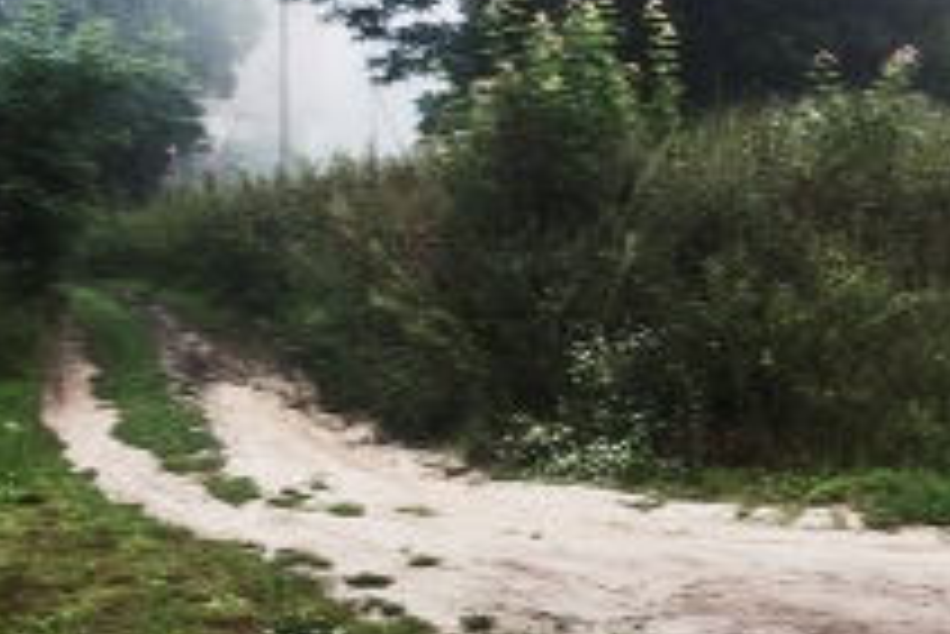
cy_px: 31
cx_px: 484
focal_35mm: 82
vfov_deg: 16.4
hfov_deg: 24.7
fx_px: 2165
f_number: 18
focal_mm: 22
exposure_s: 1/2
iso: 100
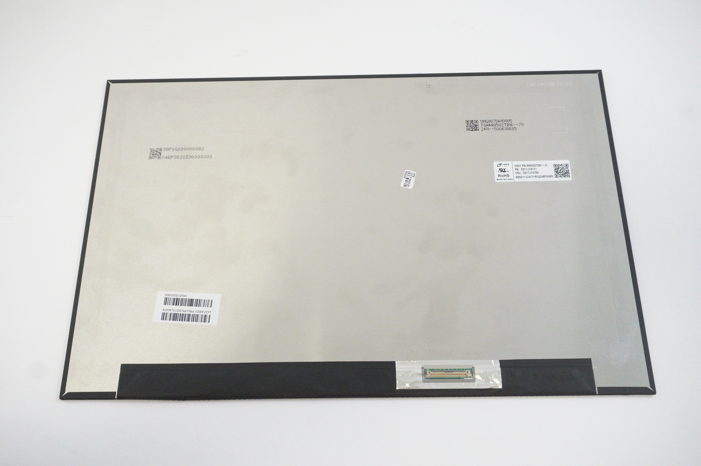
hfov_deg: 55.1
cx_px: 350
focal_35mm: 34
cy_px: 233
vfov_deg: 38.3
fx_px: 671
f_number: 6.3
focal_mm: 23
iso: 6400
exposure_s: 1/250
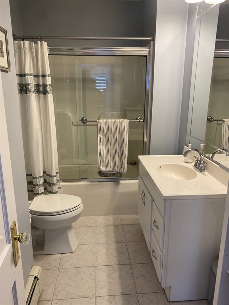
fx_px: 229
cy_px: 152
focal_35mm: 26
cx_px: 114
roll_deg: -0.5
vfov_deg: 67.3
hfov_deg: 53.1
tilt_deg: -13.1
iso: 125
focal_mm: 4.25
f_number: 1.8
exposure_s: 1/120
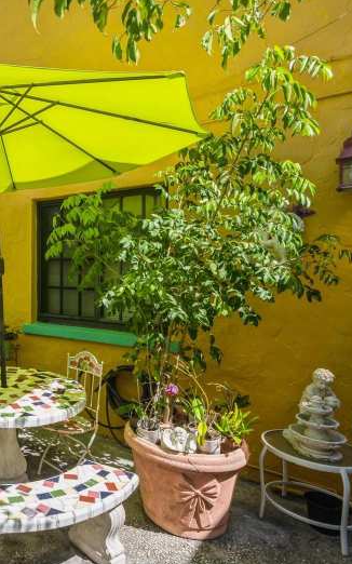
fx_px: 384
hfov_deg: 41.2
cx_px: -18
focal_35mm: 25
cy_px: 286
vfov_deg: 72.6
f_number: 10
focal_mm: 16
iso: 160
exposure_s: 1/160
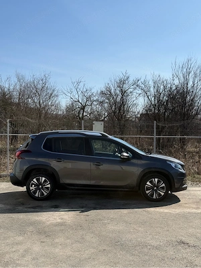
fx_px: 372
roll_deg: +0.0
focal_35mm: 48
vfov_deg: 39.7
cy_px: 134
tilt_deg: -1.8
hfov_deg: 30.3
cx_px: 100
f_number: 1.78
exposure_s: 1/7143
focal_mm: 6.76
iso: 64
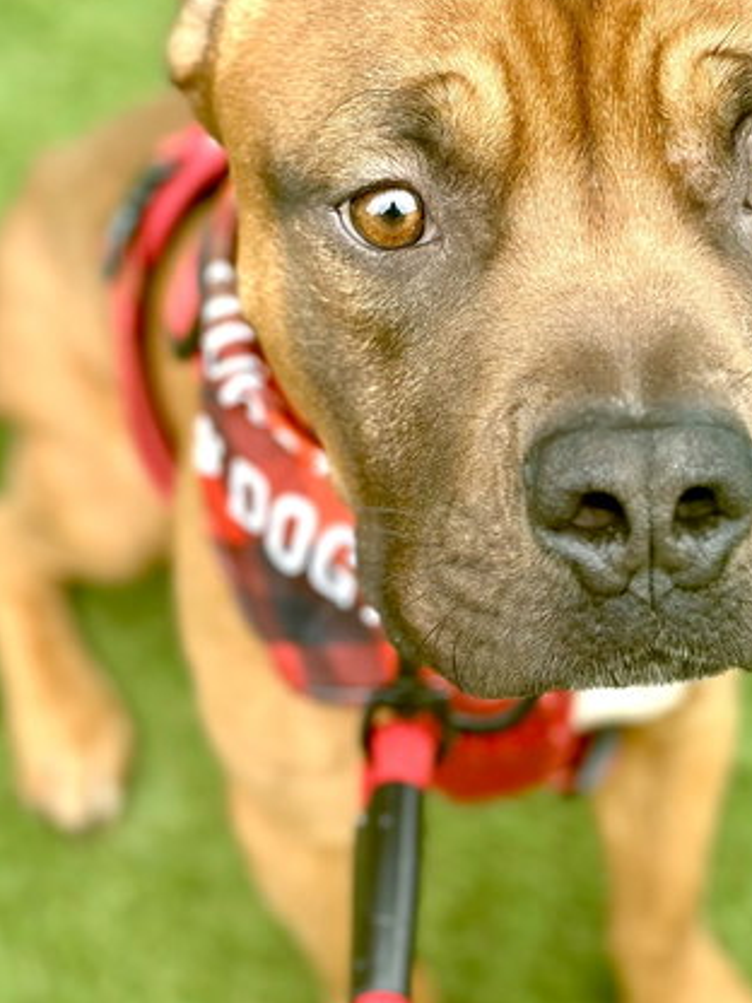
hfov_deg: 19.1
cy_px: 423
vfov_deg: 25.3
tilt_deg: -58.9
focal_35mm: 77
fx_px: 2230
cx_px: 427
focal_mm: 6.86
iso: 80
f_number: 1.78
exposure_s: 1/355
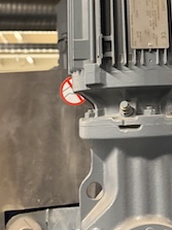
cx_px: 132
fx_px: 458
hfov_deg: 21.1
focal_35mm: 69
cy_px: 19
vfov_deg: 27.1
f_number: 1.78
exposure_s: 1/50
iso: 800
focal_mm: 6.76
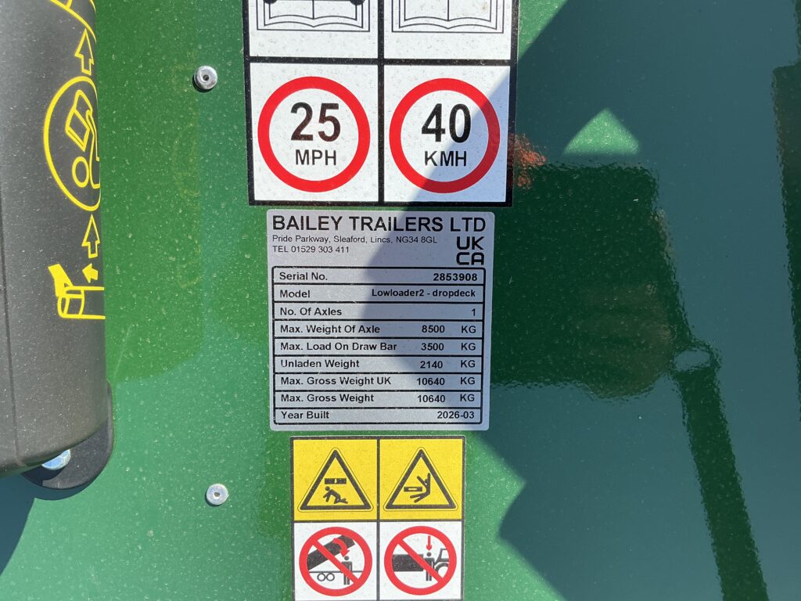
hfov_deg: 63.4
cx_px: 400
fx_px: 648
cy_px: 300
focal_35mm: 28
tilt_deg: -53.4
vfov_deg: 49.7
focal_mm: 3
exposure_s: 1/816
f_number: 1.8
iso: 25
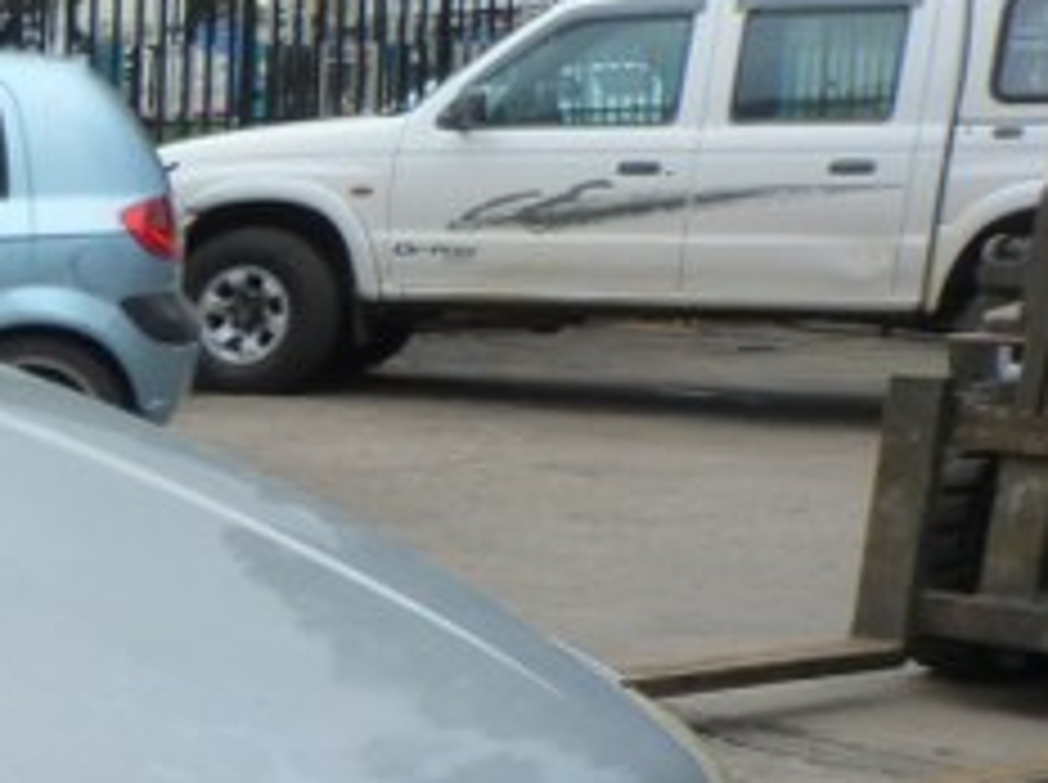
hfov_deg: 18.6
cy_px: 963
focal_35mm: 86
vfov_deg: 16.4
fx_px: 2600
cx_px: -738
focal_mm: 4.5
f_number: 4.5
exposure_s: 1/250
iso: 125
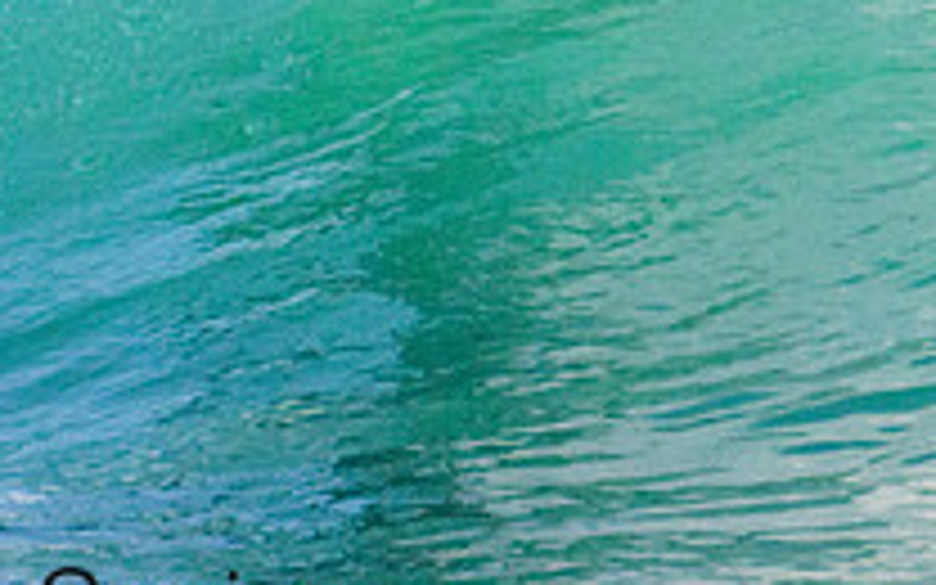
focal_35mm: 3120
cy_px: -283
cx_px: 269
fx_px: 79588
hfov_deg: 0.7
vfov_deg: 0.4
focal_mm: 800
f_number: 13
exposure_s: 1/2000
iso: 2200
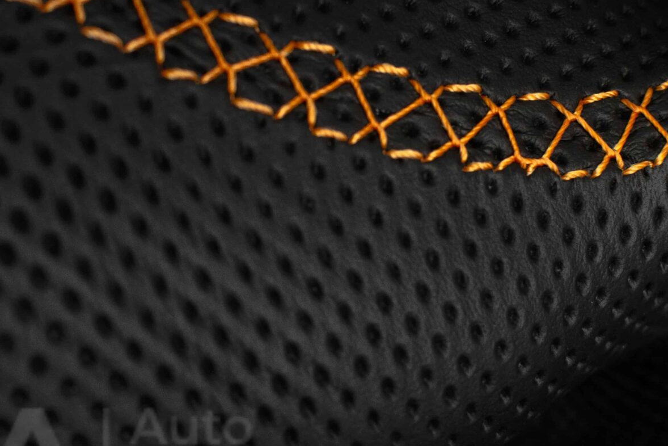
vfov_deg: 12.0
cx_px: 413
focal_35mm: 114
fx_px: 2117
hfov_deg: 17.9
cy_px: 132
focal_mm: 35
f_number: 6.3
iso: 500
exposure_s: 1/125
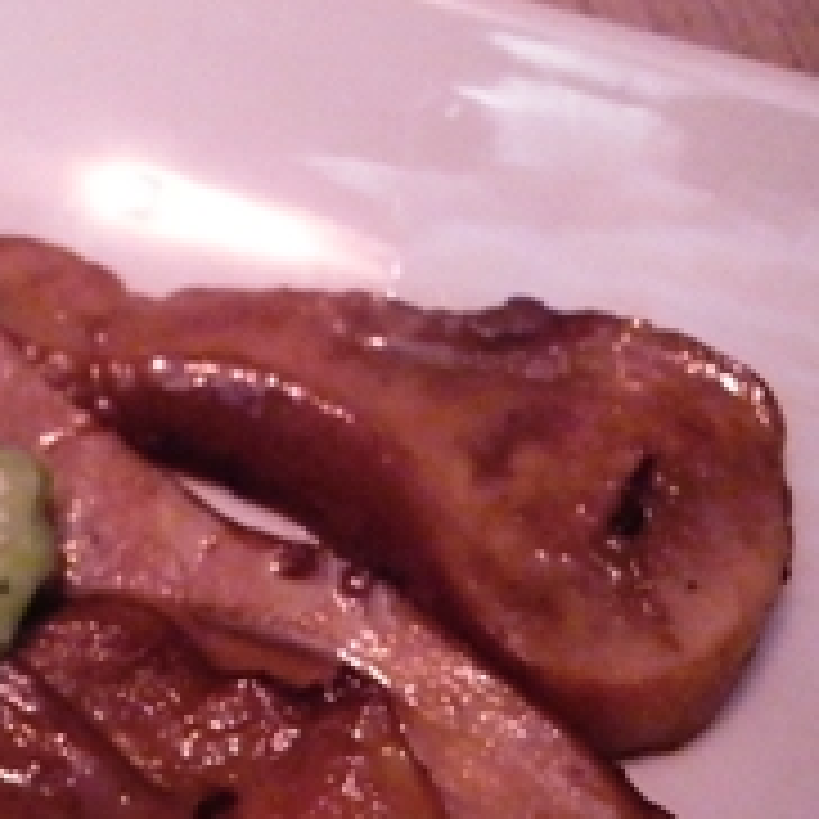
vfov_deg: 27.9
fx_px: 1633
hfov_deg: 25.4
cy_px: 567
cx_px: -153
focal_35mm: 61
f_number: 2.8
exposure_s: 1/17.3
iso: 3200
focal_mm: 6
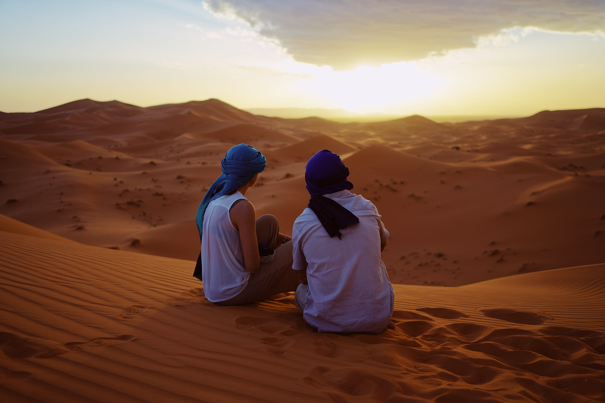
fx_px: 588
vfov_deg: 37.9
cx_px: 302
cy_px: 202
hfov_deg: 54.4
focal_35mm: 35
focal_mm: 35
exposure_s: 1/500
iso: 100
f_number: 2.8
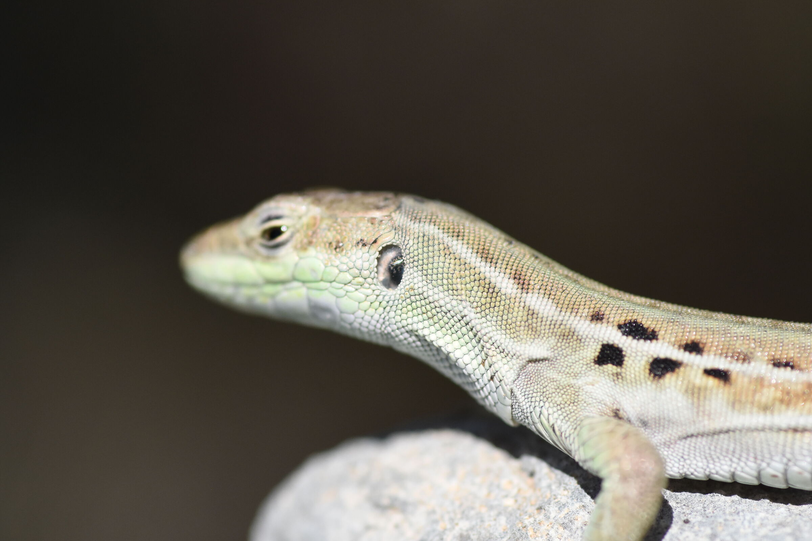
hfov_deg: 13.7
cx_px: 406
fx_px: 3383
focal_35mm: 150
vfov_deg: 9.1
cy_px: 270
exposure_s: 1/8000
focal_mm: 100
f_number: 6.7
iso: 1000
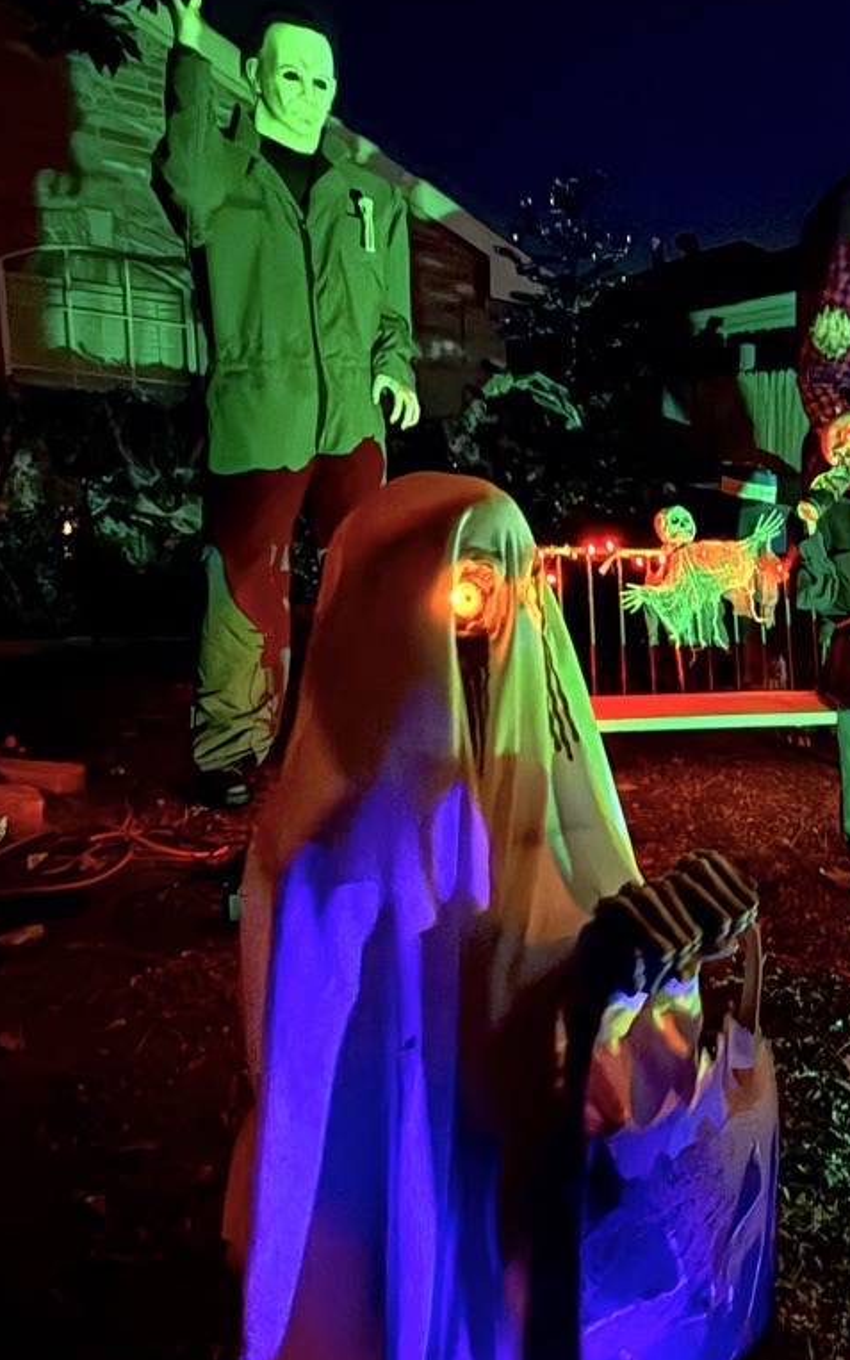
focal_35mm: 28
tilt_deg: -9.1
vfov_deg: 66.5
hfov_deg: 40.2
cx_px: 811
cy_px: 690
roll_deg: -1.2
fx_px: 1038
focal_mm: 2.22
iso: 2500
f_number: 2.2
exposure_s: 1/12
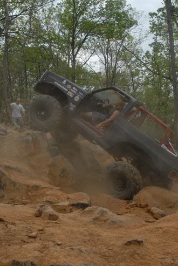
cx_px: 80
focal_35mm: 46
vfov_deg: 43.0
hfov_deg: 29.5
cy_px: 119
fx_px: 337
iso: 800
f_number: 9
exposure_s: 1/320
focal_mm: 25
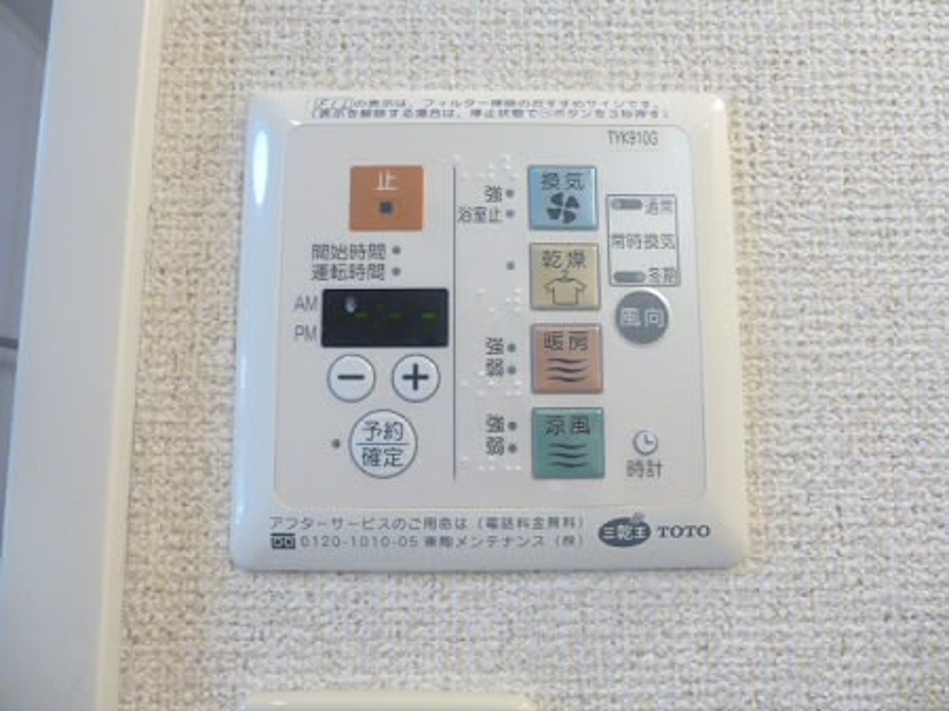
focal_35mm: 25
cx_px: 474
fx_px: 685
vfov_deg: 54.8
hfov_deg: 69.4
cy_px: 356
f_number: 3.1
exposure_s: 1/50
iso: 400
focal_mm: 4.5
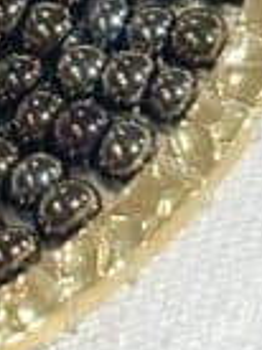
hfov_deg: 3.8
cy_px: -63
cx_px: -165
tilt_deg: -38.2
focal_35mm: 387
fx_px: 3918
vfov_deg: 5.1
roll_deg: +4.6
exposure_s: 1/150
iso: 32
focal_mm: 5.96
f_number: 1.6
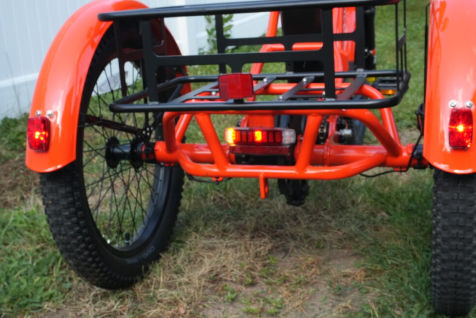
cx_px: 248
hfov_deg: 41.1
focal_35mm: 48
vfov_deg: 28.1
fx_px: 635
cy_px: 158
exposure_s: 1/80
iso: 1250
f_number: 16
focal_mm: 26
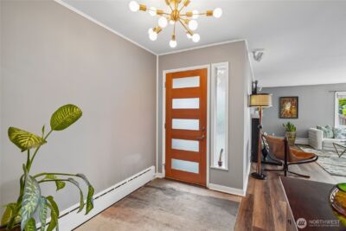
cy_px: 116
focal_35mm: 16
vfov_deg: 73.8
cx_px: 173
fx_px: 154
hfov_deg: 96.7
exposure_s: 1/60
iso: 1600
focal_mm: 16
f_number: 8
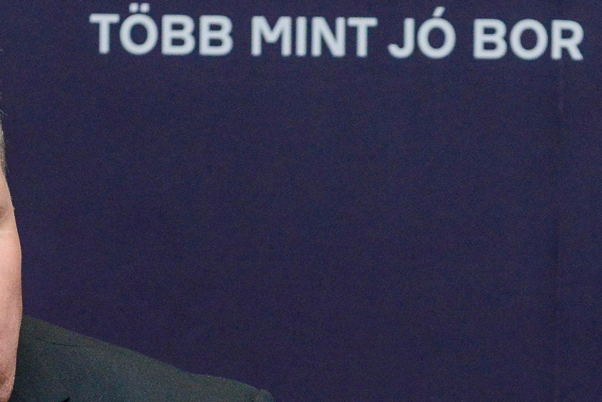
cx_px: 436
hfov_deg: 9.9
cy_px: 296
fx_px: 3479
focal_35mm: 208
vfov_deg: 6.6
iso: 1600
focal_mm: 44
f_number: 5
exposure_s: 1/250
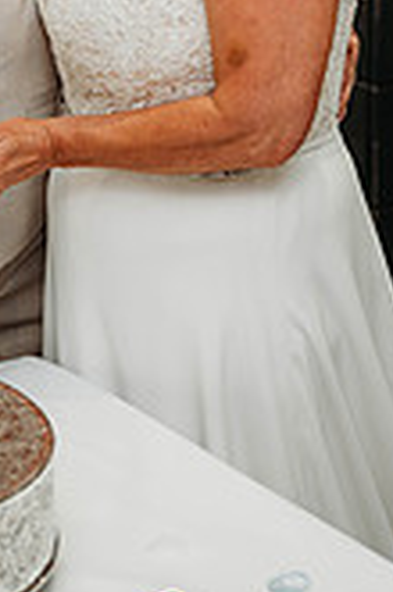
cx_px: 9
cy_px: -39
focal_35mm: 125
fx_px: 2055
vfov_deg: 16.0
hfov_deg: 10.8
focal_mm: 46
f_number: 3.2
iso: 125
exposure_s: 1/200
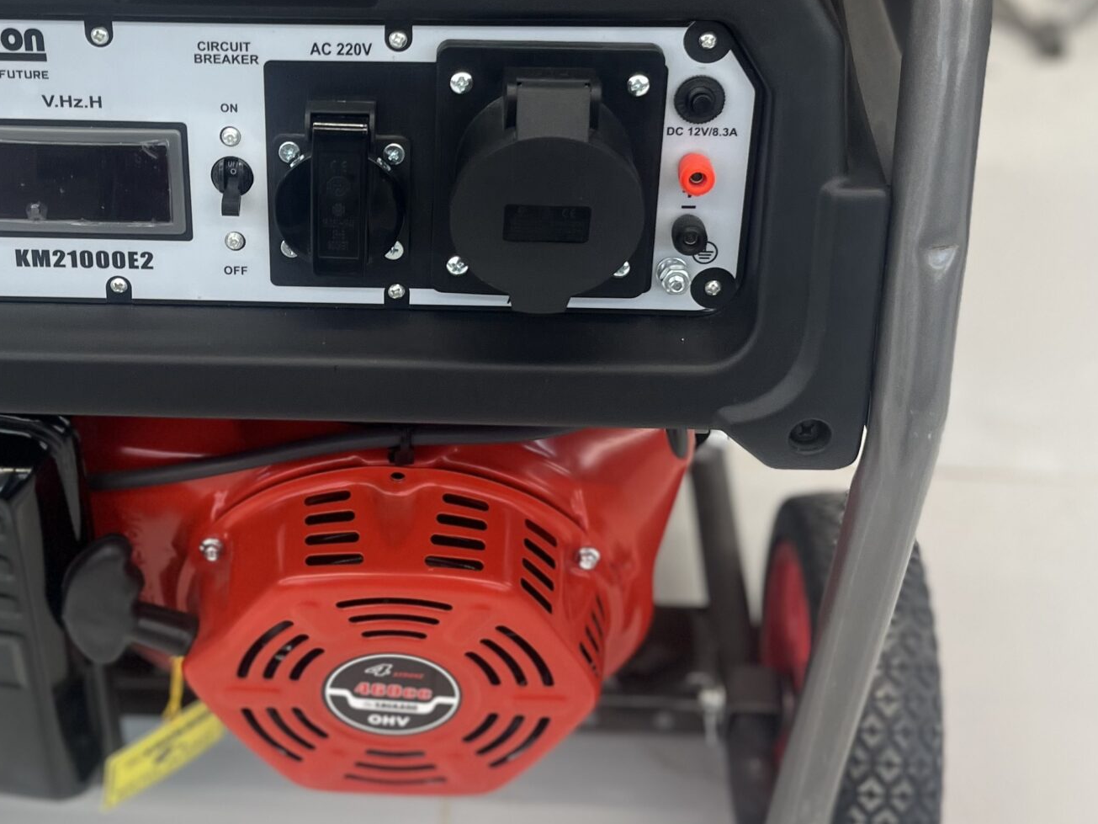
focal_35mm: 51
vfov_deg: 28.3
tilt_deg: -40.9
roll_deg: +3.8
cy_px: 250
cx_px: 353
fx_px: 1618
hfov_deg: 37.0
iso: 50
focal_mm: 5.1
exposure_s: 1/100
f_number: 1.6
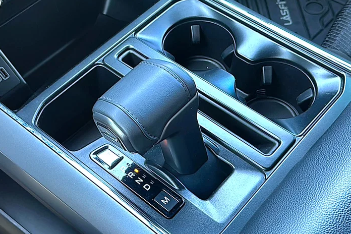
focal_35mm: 45
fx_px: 439
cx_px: 176
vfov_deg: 29.8
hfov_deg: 43.6
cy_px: 106
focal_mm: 6.86
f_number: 1.78
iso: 100
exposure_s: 1/40
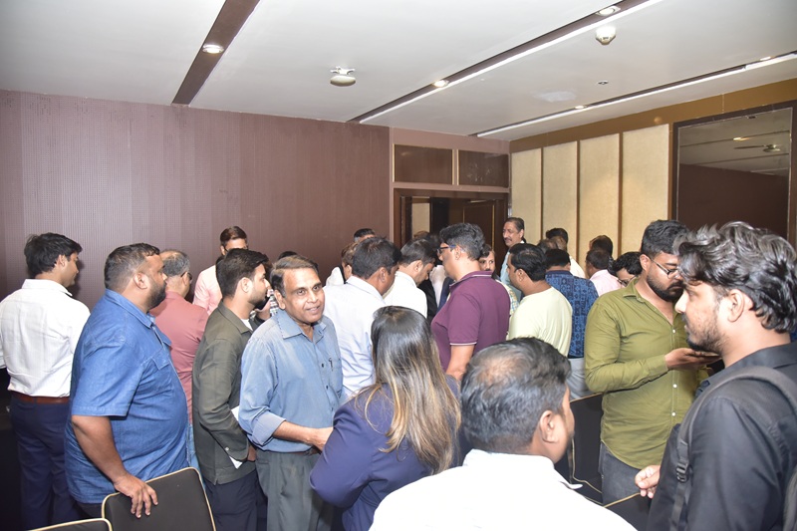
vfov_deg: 53.1
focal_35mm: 24
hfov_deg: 73.8
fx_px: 531
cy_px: 266
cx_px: 398
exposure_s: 1/160
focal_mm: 24
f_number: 4.5
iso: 2000
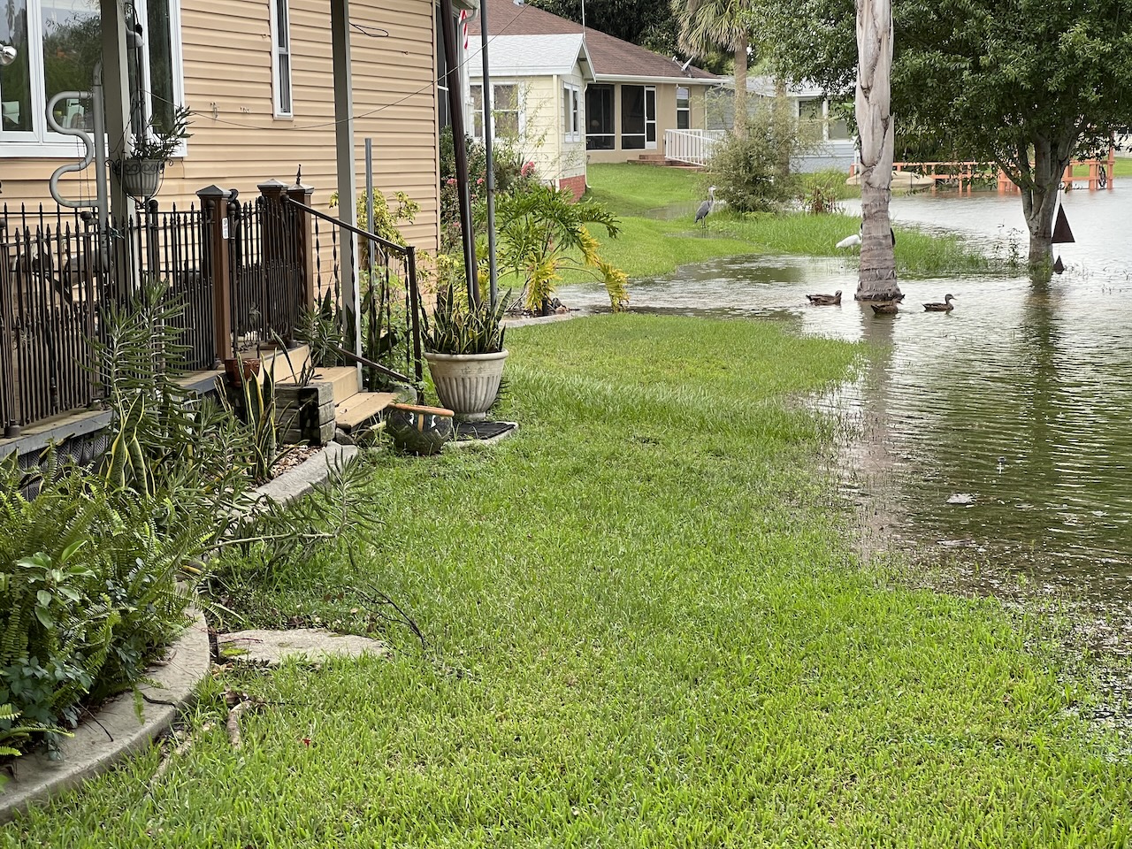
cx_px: 566
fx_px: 2518
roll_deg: +0.6
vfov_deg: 19.1
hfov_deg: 25.3
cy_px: 424
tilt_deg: -6.6
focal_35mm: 77
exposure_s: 1/99
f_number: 2.8
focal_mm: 9
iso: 50
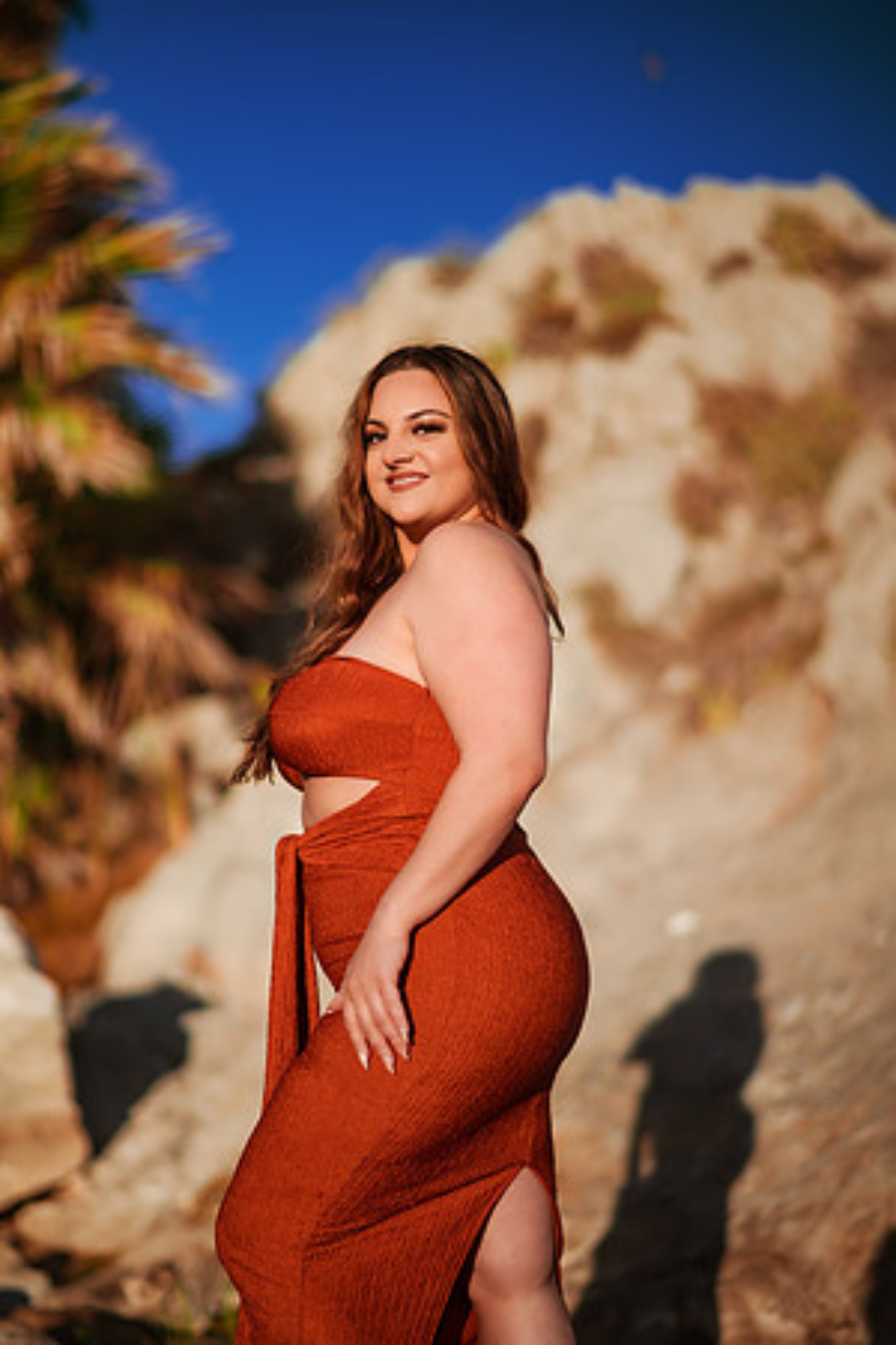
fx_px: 2165
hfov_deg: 23.4
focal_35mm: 58
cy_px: 672
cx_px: 448
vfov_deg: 34.5
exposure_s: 1/8000
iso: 100
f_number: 1.4
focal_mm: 58
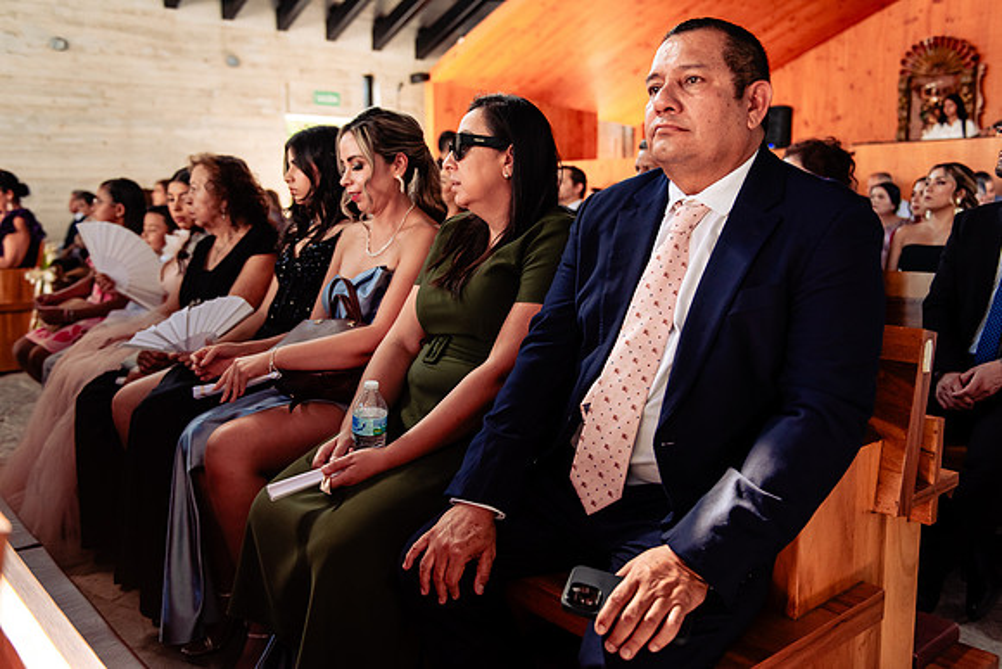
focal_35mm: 32
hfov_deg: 58.5
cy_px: 334
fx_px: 894
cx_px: 501
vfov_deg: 41.0
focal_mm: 32
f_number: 3.2
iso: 800
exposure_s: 1/400
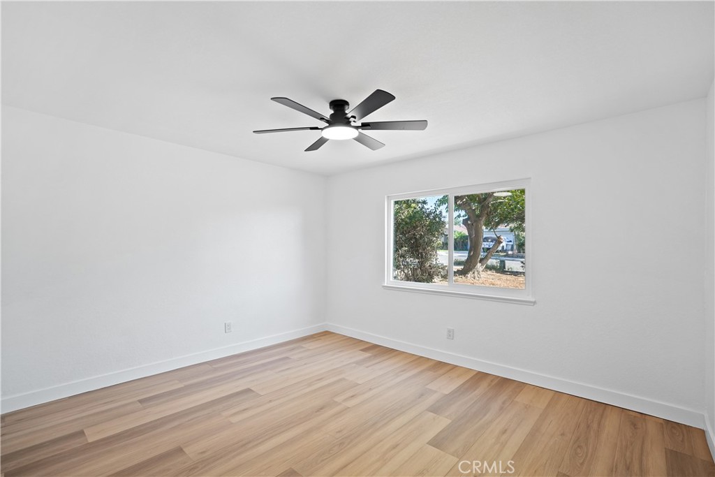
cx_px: 358
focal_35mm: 16
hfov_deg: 96.7
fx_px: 318
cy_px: 238
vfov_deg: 73.8
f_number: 4
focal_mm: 16
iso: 250
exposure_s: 1/20
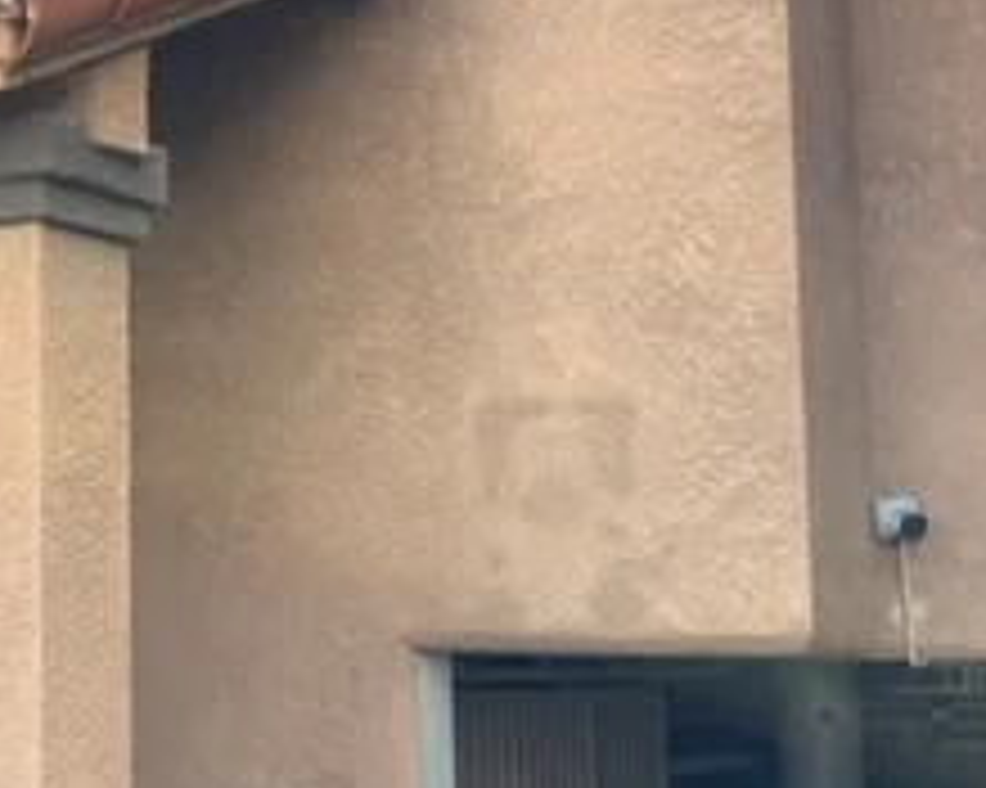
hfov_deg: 23.1
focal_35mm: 80
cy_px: 306
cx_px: 56
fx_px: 2334
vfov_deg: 19.1
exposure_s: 1/898
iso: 80
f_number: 1.78
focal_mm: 6.76
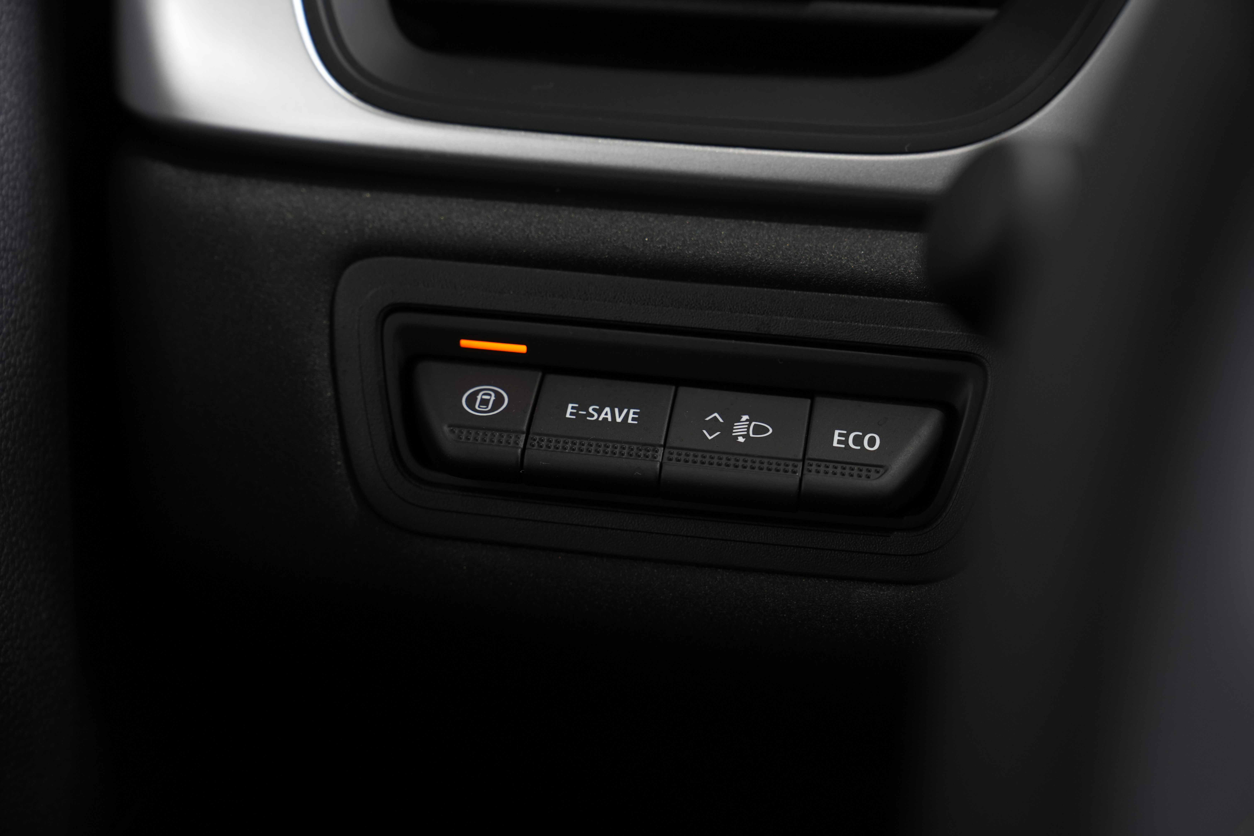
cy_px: 418
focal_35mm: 70
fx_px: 2438
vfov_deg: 19.5
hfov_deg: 28.8
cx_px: 627
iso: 800
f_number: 5.6
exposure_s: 1/20
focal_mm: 70
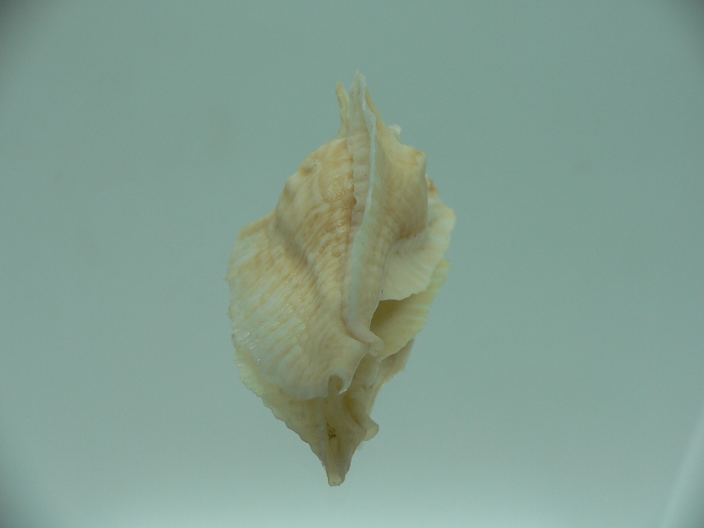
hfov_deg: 52.6
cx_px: 352
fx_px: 712
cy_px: 264
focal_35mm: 35
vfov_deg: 40.7
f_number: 2.8
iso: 80
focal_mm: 4.6
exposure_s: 1/80
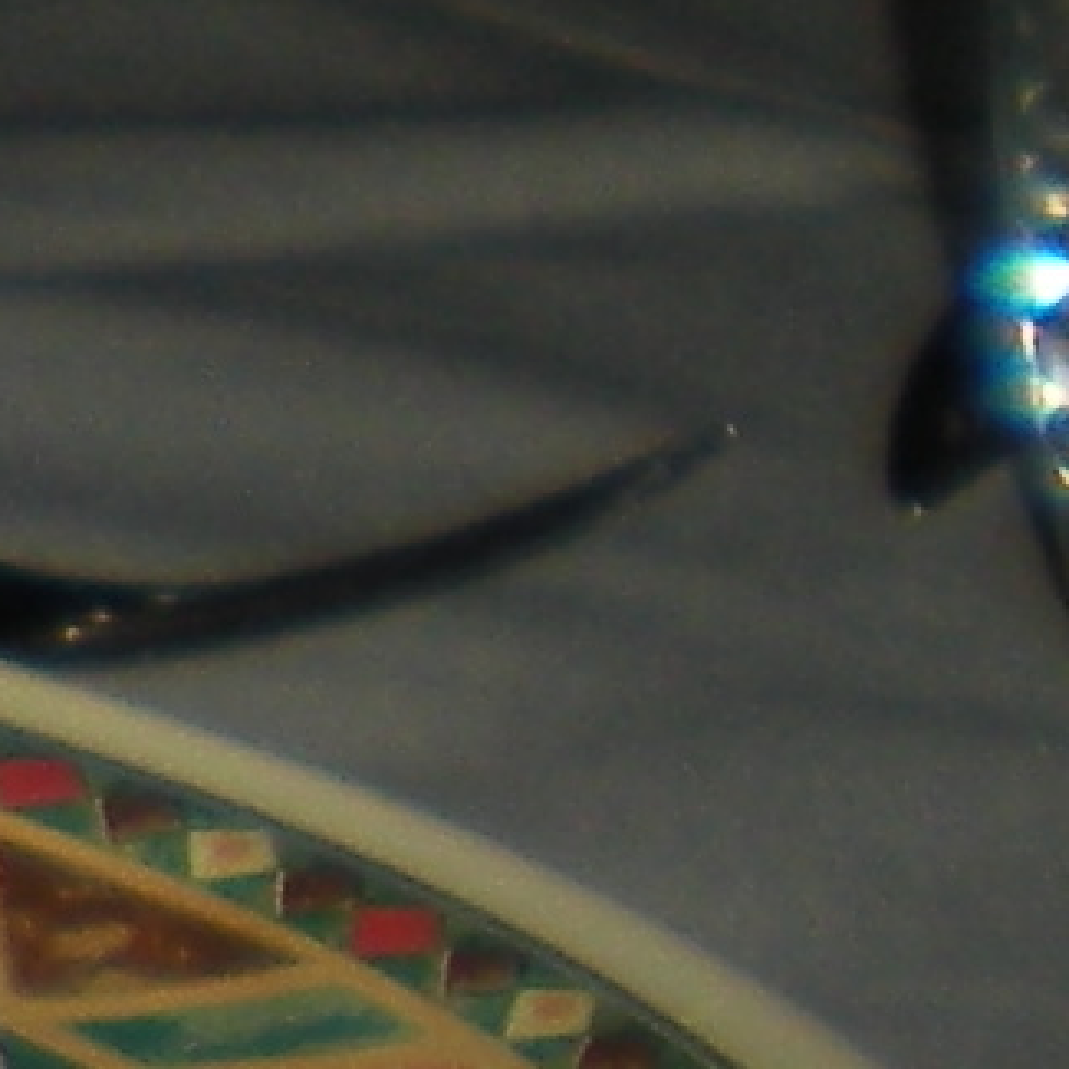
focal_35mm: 337
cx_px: -4062
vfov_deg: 5.2
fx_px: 11774
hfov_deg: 4.5
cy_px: 69
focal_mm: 6.3
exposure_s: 1/60
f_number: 3.1
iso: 64
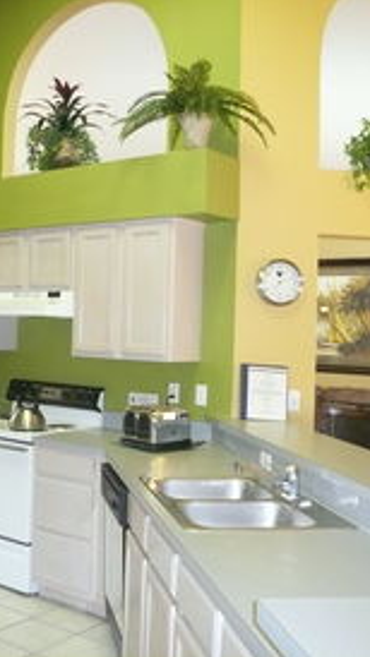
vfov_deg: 49.4
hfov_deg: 28.5
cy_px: 328
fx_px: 716
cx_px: 86
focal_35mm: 41
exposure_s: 1/30
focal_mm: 4.6
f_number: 2.8
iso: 320
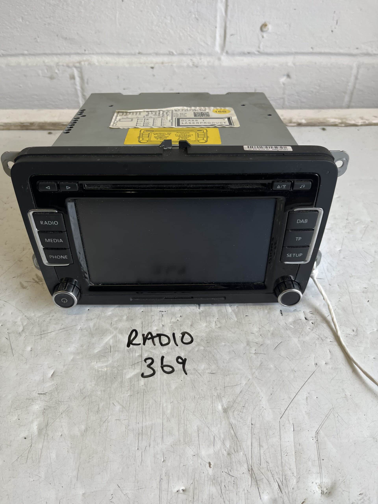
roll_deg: +2.4
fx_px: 379
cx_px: 189
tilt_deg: -40.8
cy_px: 252
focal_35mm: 26
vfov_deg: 67.3
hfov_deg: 53.1
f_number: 1.6
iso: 50
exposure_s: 1/100
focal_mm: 5.1
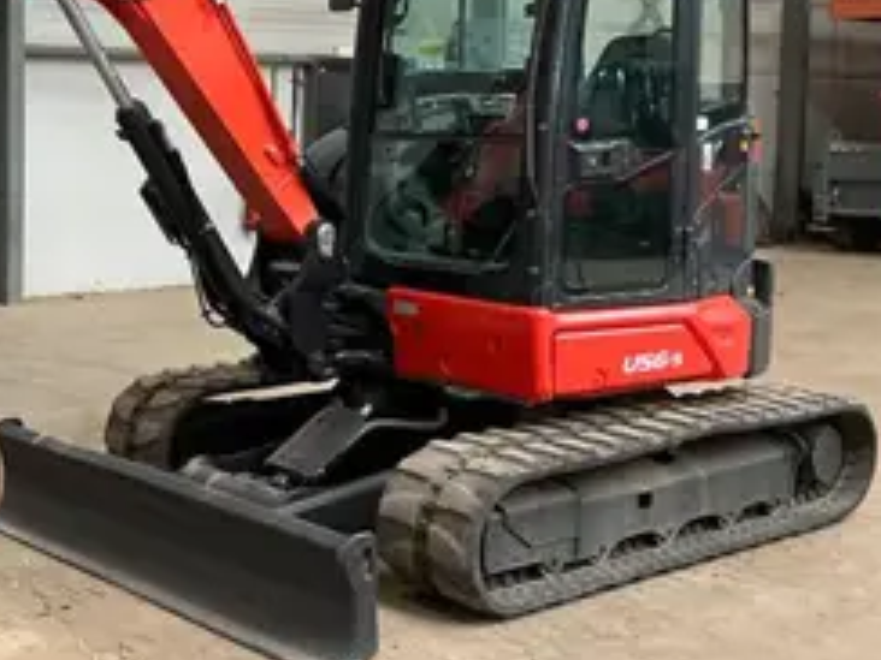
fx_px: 1451
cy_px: 220
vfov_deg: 25.5
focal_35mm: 57
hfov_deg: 32.2
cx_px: 90
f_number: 1.8
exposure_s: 1/60
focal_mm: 3
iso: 80
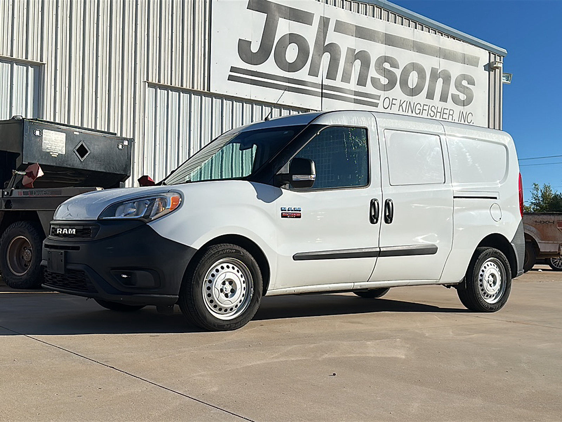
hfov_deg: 51.4
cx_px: 281
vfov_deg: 39.7
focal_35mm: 36
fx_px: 584
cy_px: 211
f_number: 1.78
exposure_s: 1/9091
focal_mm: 6.86
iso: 80
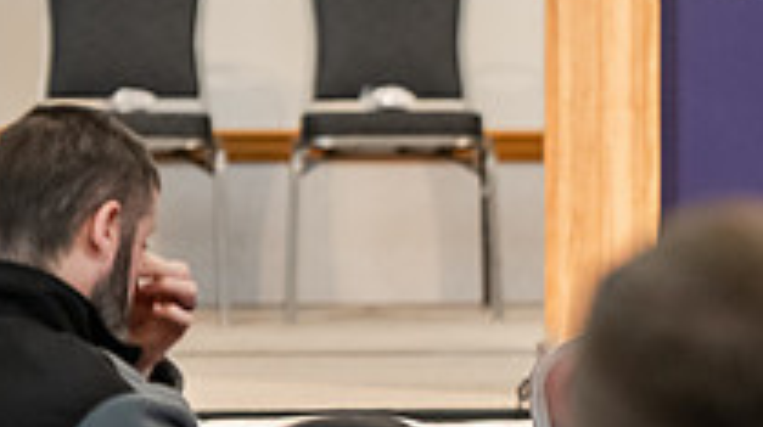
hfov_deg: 5.9
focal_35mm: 364
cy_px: 38
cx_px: 1008
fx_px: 7356
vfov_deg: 3.3
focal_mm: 125
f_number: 3.2
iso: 2000
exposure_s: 1/200
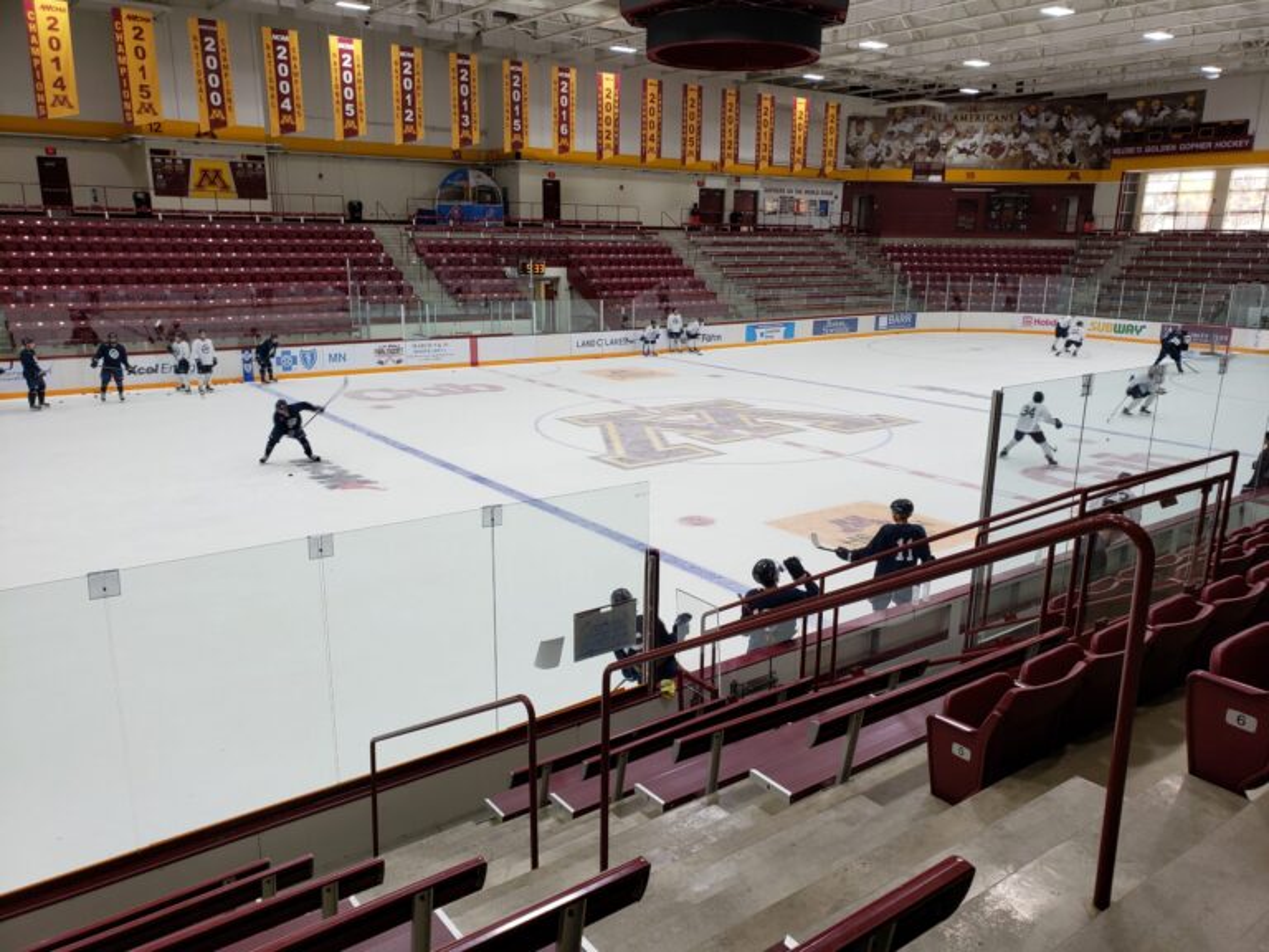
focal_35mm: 26
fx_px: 953
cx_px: 634
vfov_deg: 53.1
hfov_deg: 67.3
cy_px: 476
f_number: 2.4
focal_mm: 4.3
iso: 80
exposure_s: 1/60
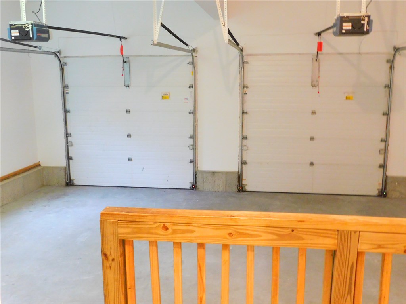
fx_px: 422
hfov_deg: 51.4
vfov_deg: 39.7
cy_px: 152
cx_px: 203
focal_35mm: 36
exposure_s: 1/8
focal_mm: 6.3
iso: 800
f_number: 3.5
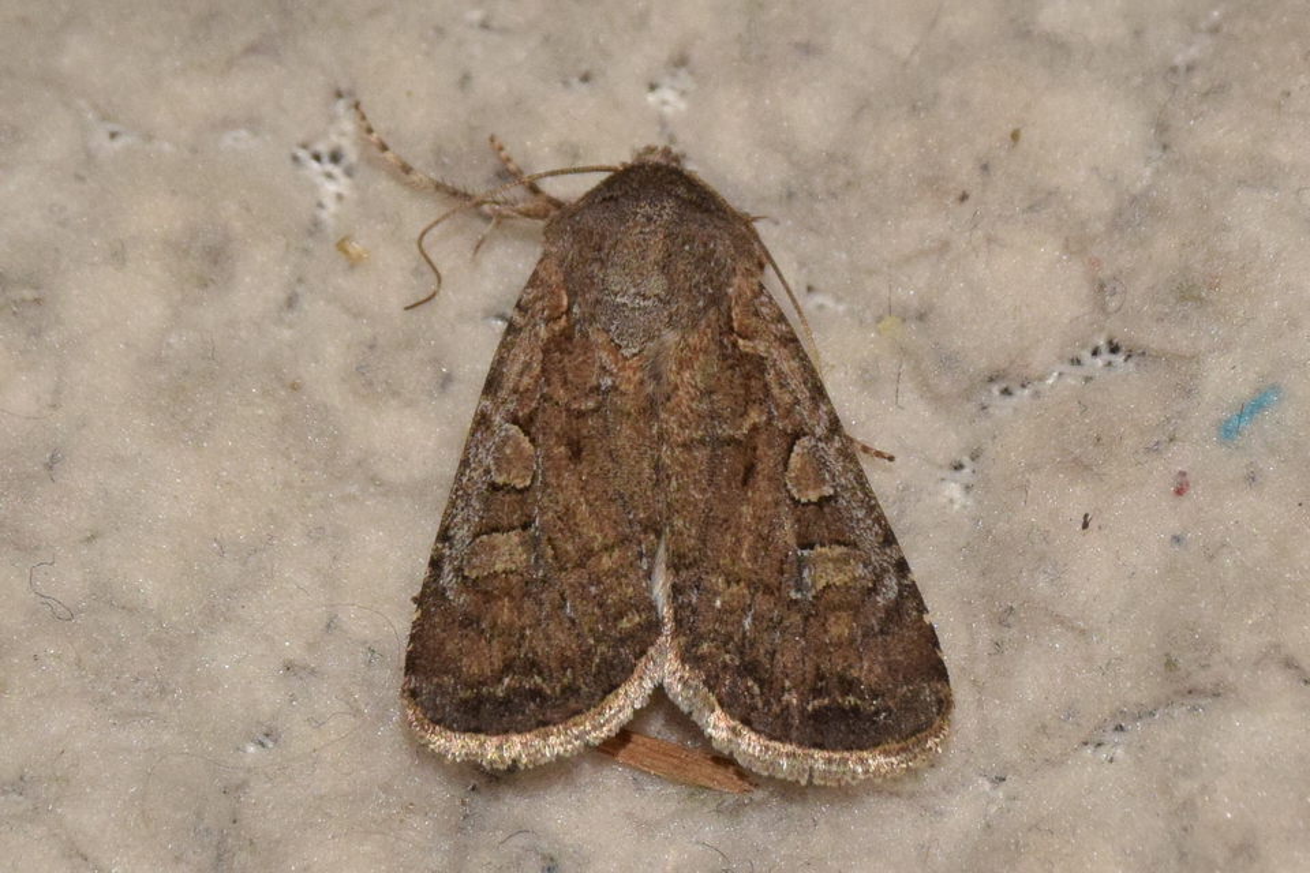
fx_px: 5731
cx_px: 655
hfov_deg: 13.0
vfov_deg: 8.7
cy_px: 436
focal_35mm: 158
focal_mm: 105
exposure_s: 1/200
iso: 1000
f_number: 14
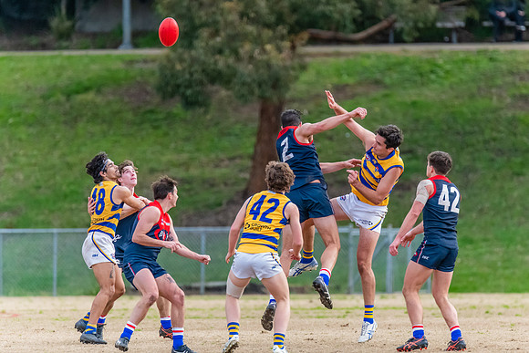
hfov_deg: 3.1
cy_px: 141
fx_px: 9789
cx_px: 292
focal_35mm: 666
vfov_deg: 2.1
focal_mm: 550
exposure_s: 1/2000
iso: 5000
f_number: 6.3
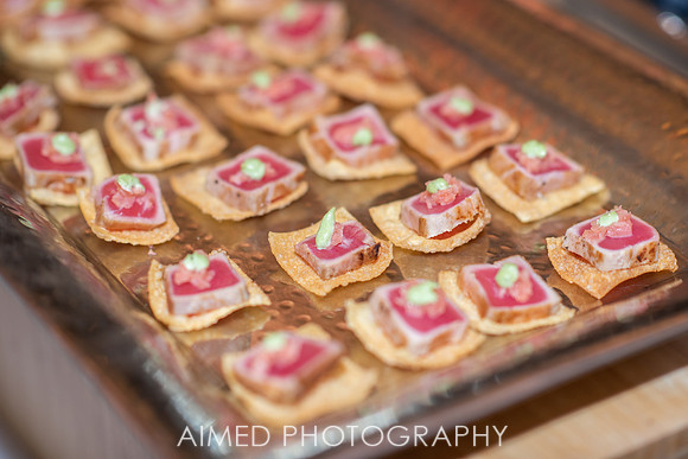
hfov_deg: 21.9
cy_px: 208
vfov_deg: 14.7
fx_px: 1775
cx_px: 376
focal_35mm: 93
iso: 500
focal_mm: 85
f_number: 2
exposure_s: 1/200
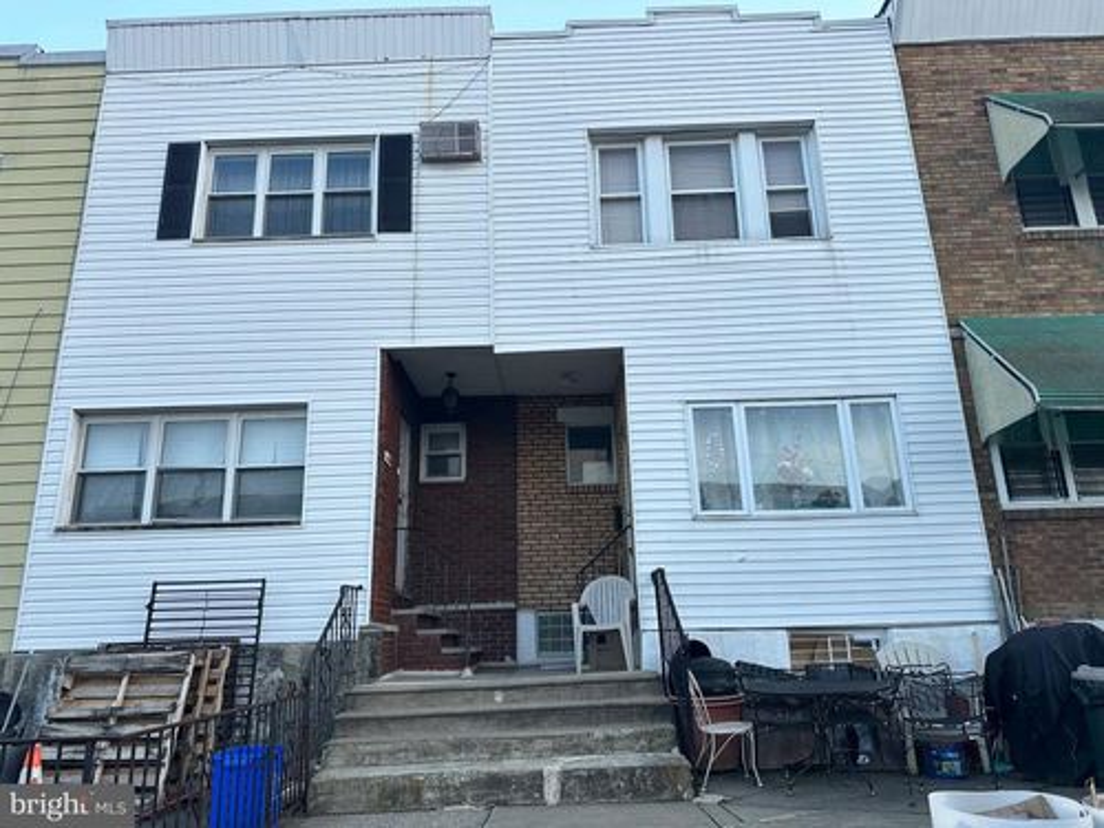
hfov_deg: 71.6
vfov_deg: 56.8
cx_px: 552
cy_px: 414
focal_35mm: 24
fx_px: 765
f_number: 1.78
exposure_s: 1/313
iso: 80
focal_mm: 6.86
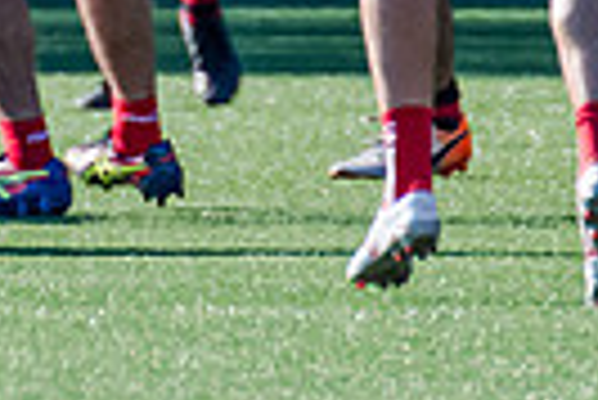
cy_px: -194
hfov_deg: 0.6
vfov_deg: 0.4
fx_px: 56639
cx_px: -1197
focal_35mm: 3406
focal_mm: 420
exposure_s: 1/1600
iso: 800
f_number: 6.3
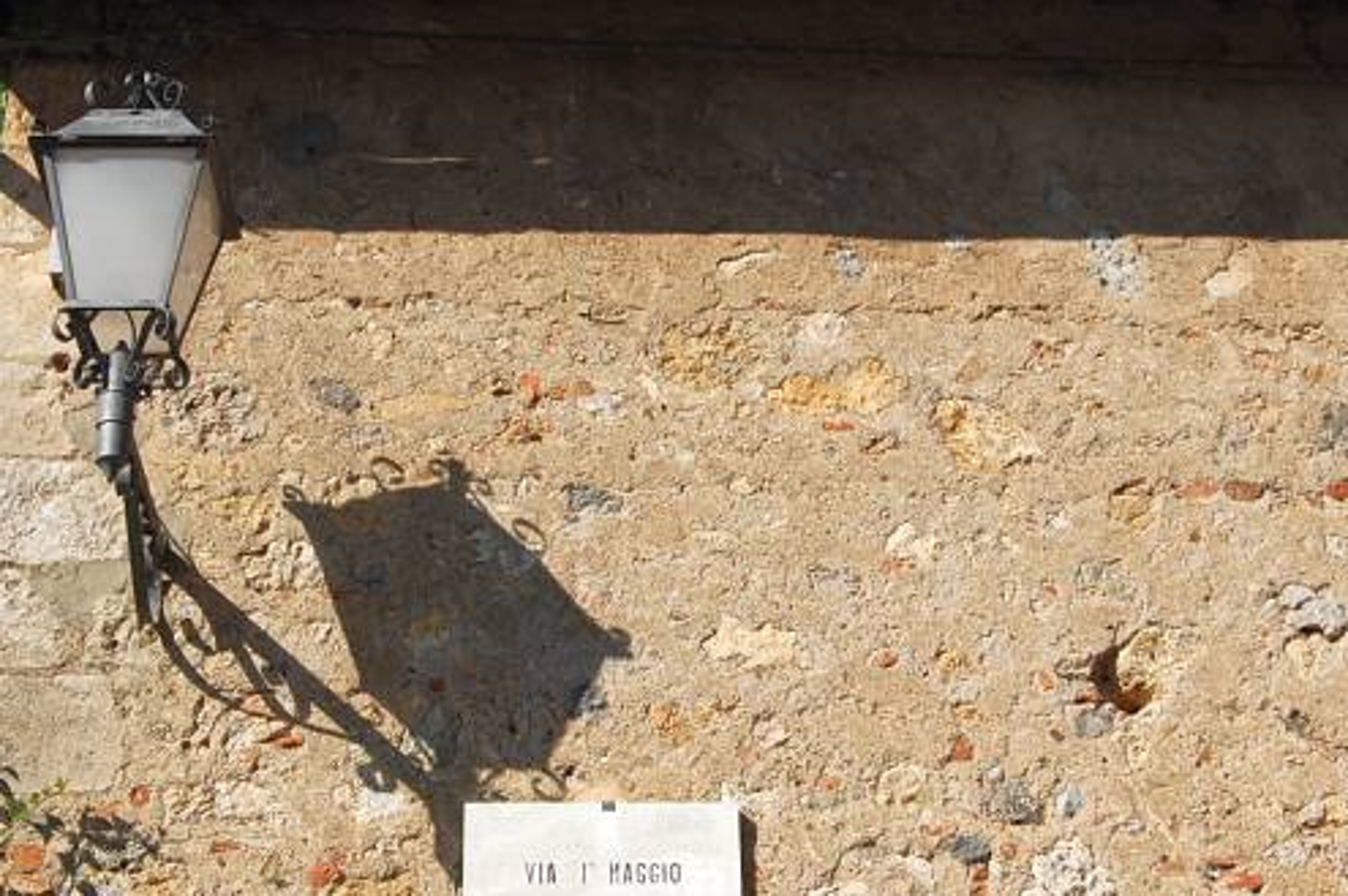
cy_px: 504
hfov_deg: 31.4
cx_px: 635
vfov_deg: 21.2
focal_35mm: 64
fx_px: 2394
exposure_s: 1/400
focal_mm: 32
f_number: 11
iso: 200
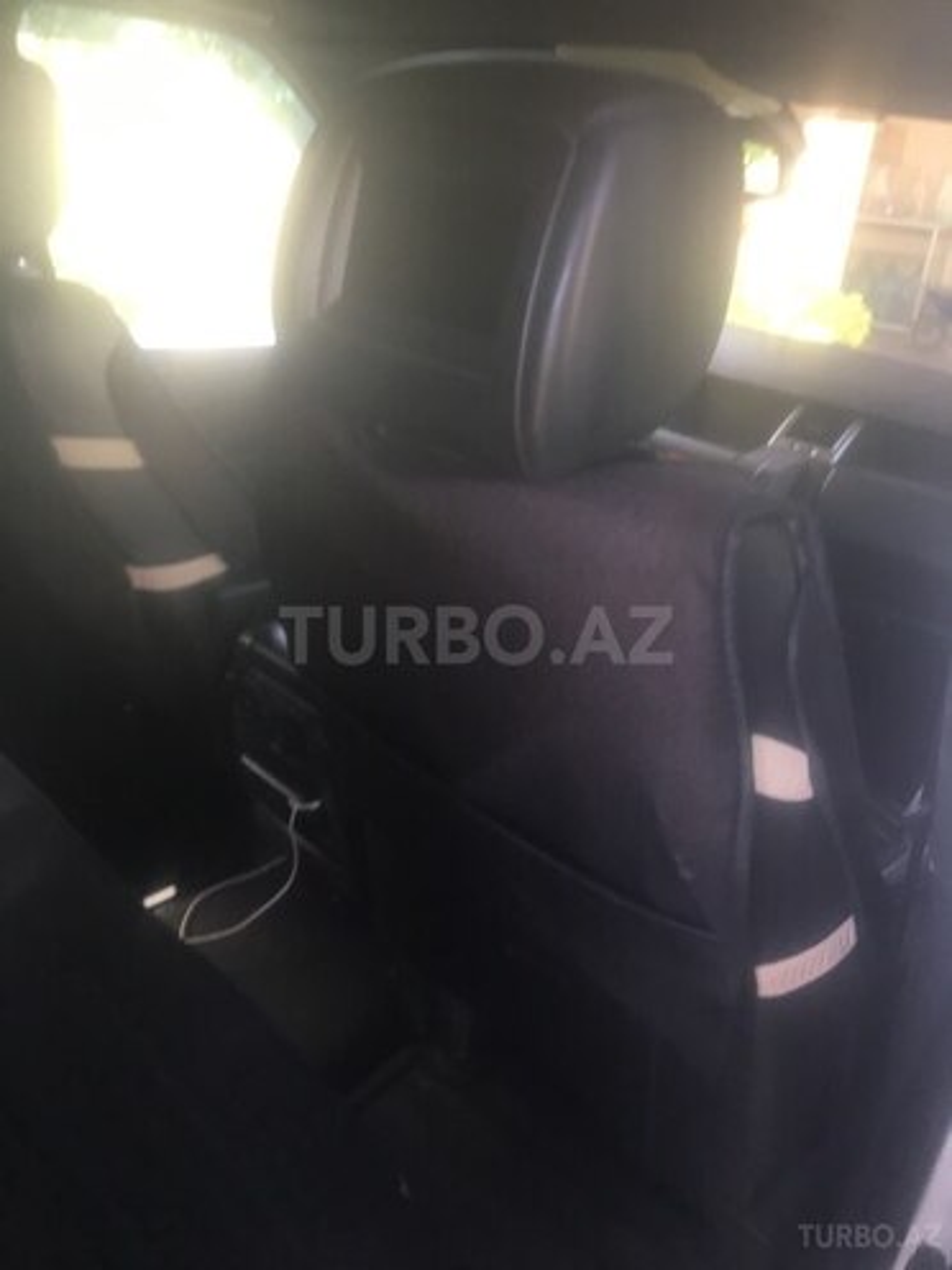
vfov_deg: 61.7
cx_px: 476
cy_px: 635
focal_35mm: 29
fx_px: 1063
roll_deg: -5.0
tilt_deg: -25.5
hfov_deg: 48.2
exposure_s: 1/33
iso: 64
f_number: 2.2
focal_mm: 4.15
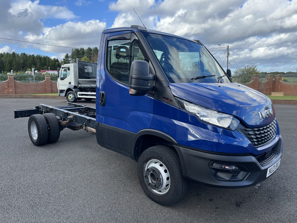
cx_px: 148
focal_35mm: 26
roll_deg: -1.0
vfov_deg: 53.1
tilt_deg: -8.9
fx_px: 223
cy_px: 112
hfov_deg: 67.3
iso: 50
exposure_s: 1/845
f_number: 1.6
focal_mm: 5.1
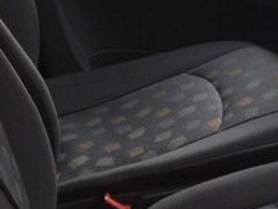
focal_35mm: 108
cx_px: 409
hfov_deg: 16.6
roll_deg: +1.0
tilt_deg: -15.4
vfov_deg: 13.3
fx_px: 868
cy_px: -55
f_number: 2.4
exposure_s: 1/212
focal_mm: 3.3
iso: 25
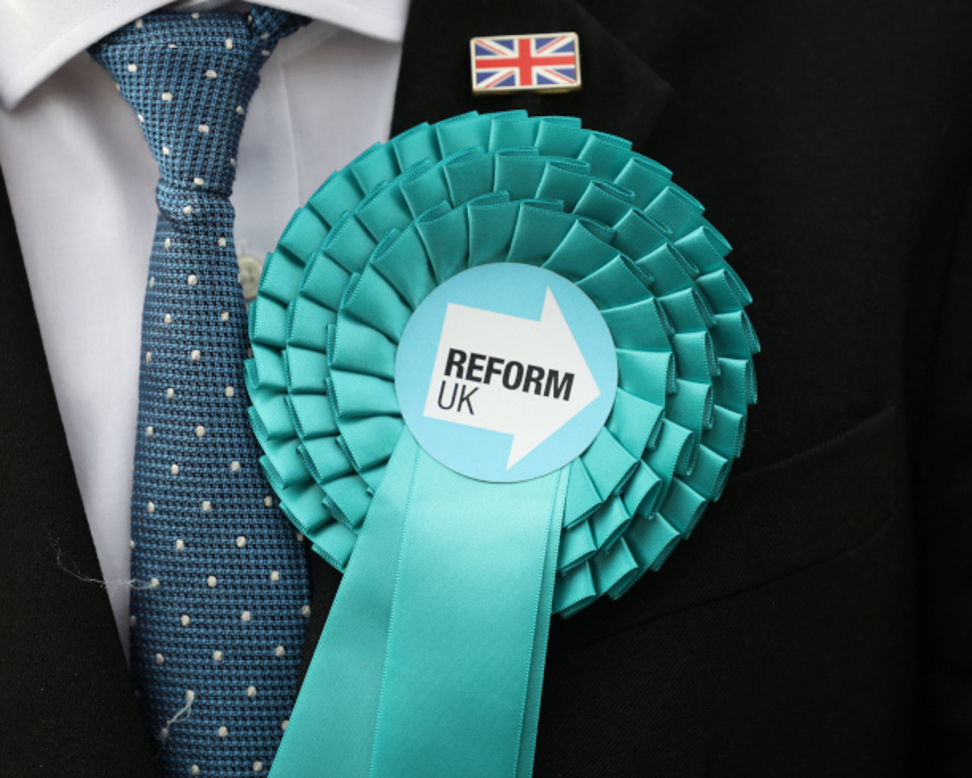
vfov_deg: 34.9
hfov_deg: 42.8
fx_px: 1237
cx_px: 547
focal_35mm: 43
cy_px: 373
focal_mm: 35
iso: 50
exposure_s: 1/40
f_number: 8
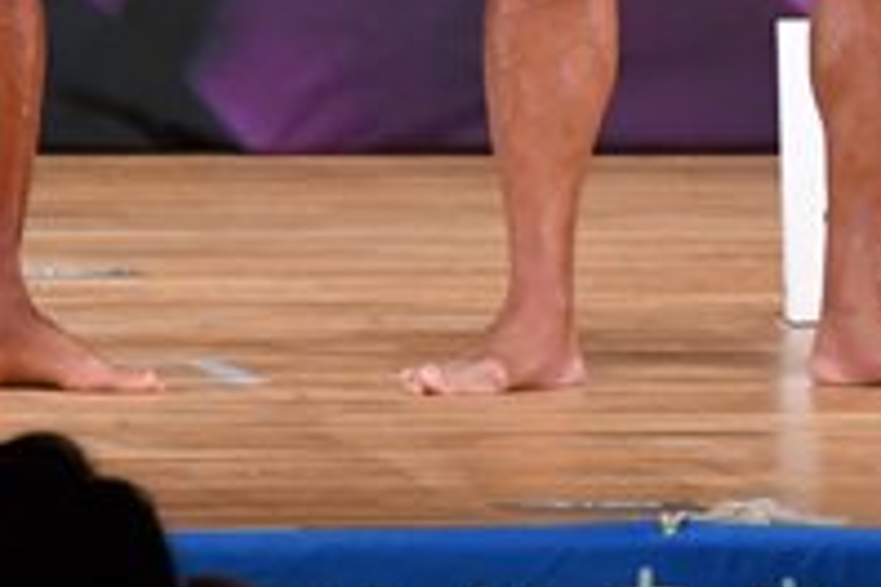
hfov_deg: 2.1
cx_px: 714
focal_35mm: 997
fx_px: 24397
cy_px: -476
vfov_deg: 1.4
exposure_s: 1/400
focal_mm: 170
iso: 4000
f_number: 5.6
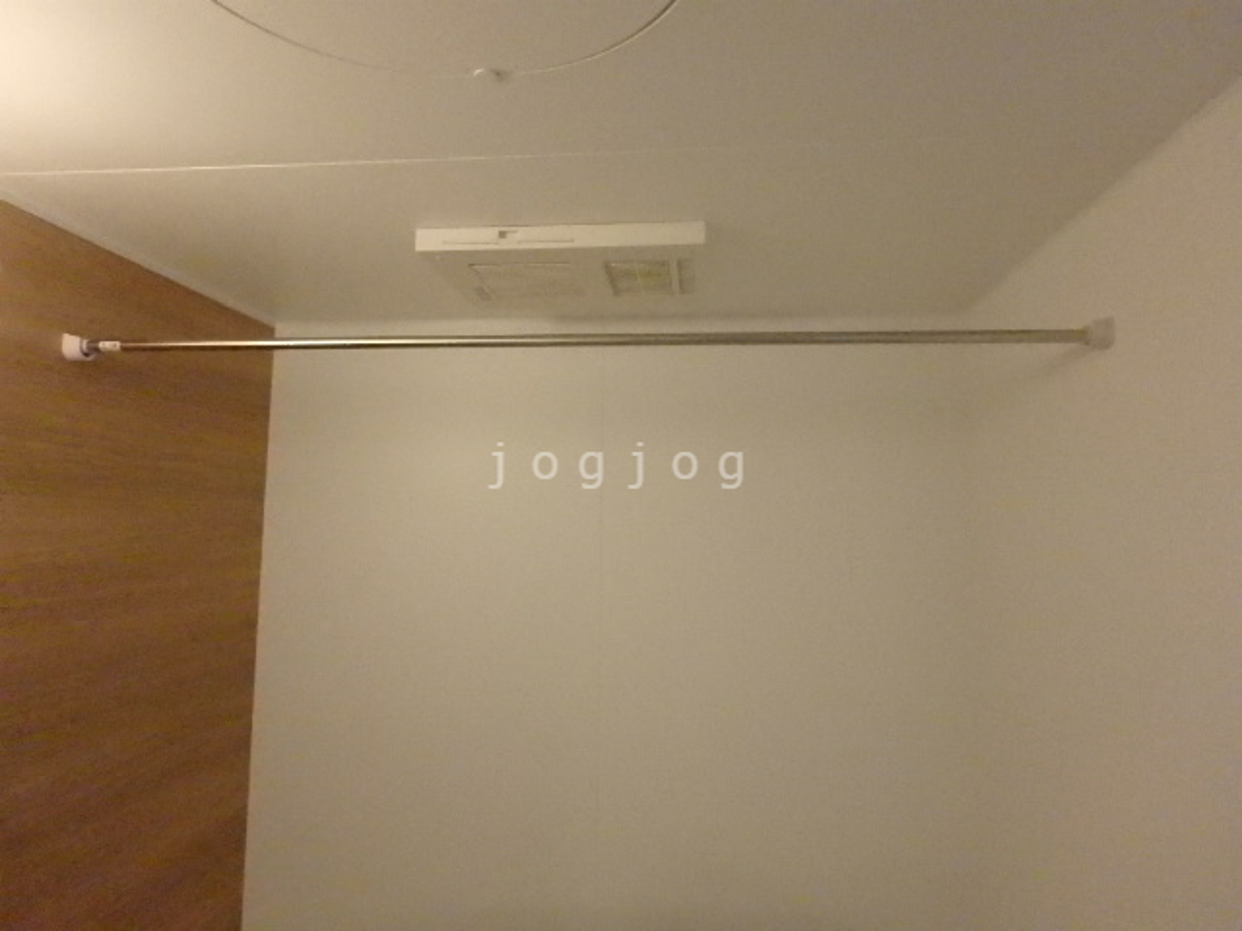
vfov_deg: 63.4
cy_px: 466
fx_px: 753
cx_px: 621
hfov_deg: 79.0
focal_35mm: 21
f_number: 3.5
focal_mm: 3.7
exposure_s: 1/200
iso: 3200
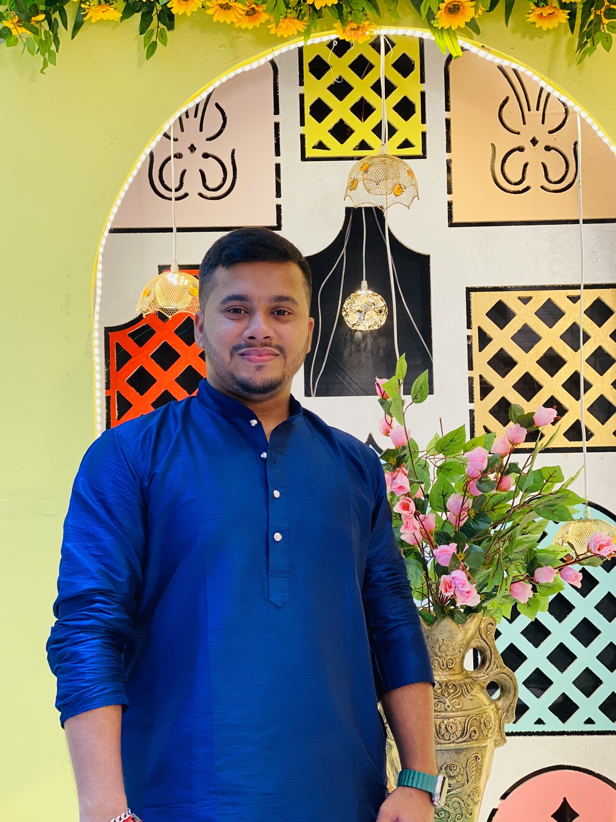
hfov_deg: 26.1
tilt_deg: +3.3
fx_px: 1329
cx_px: 295
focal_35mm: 56
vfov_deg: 34.3
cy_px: 441
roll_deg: +0.5
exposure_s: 1/100
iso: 80
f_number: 2
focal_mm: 6
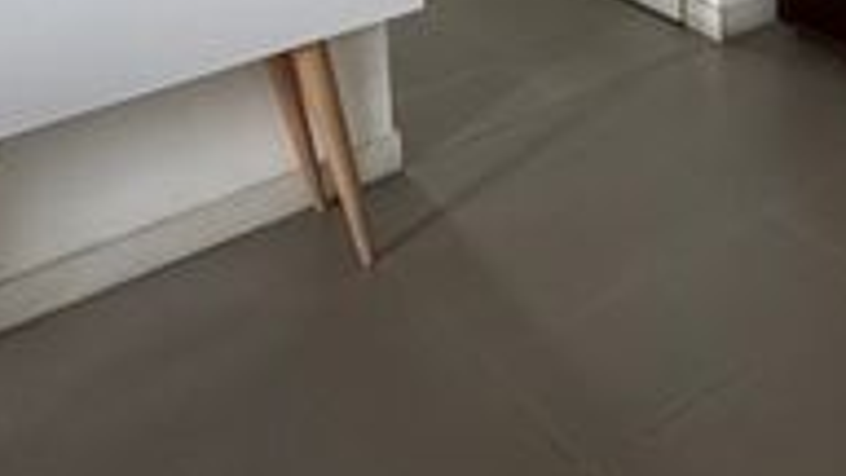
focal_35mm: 53
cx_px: 681
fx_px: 1189
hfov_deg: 37.7
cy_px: -414
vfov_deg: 17.6
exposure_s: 1/100
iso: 320
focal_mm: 2.22
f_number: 2.2
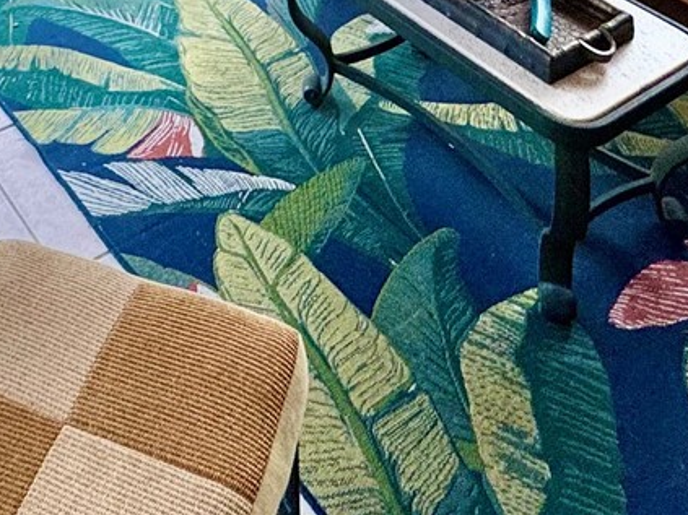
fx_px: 1053
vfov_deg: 19.2
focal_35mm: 53
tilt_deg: -10.5
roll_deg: -1.2
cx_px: 174
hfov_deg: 35.4
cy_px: -458
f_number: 2.2
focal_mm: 2.22
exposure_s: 1/99
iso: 100
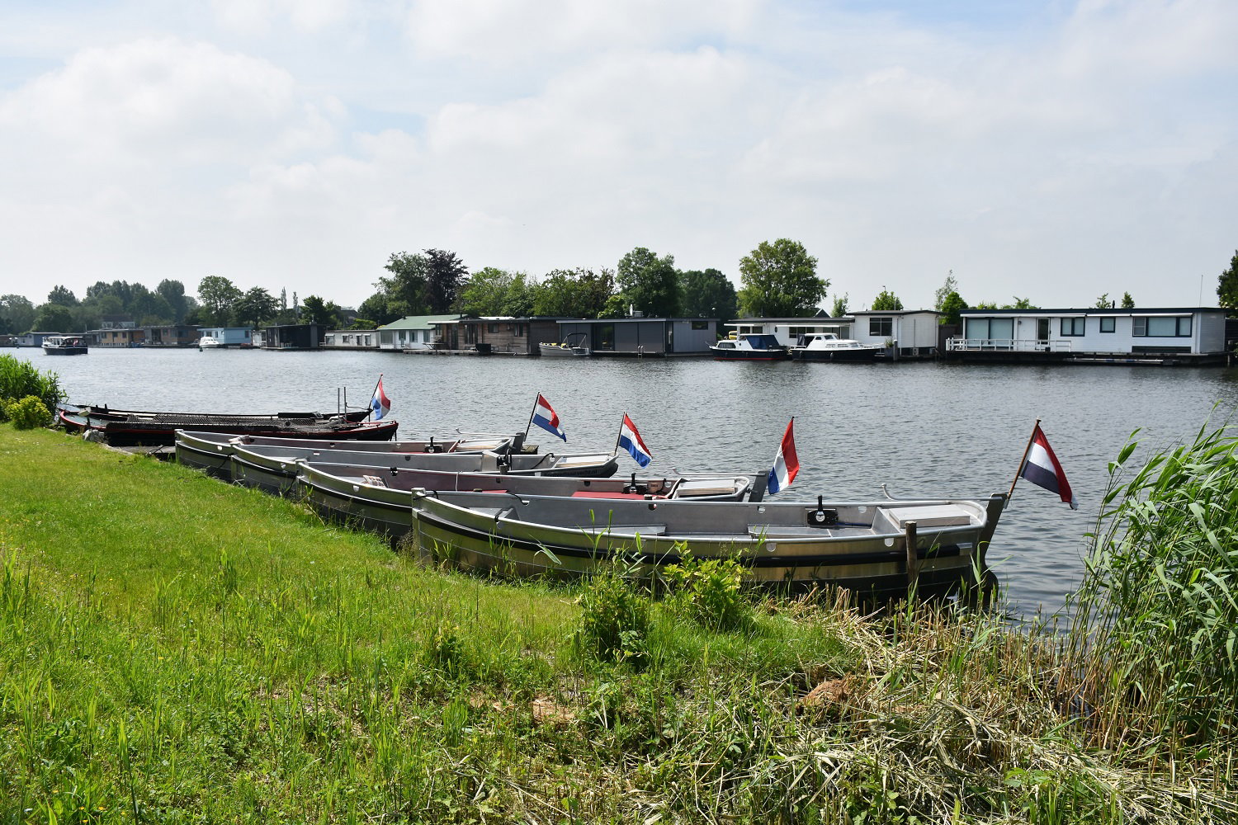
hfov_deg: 61.9
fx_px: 1032
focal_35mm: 30
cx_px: 619
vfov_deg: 43.6
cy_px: 412
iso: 125
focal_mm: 20
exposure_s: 1/500
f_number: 8
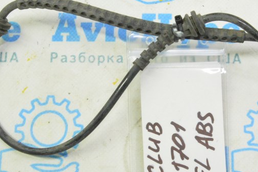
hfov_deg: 25.4
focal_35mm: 79
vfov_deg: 17.2
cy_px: 97
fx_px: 565
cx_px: 196
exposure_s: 1/20
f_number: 20
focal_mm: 26
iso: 6400
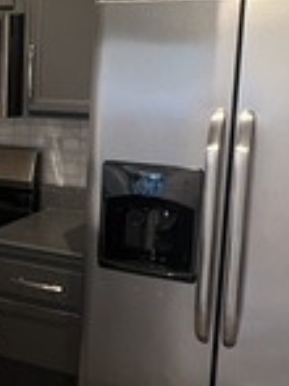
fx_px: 658
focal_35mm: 59
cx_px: -92
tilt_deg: -8.1
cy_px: 177
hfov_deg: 22.1
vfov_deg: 32.7
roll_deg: -0.3
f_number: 1.8
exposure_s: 1/60
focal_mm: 1.57
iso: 500
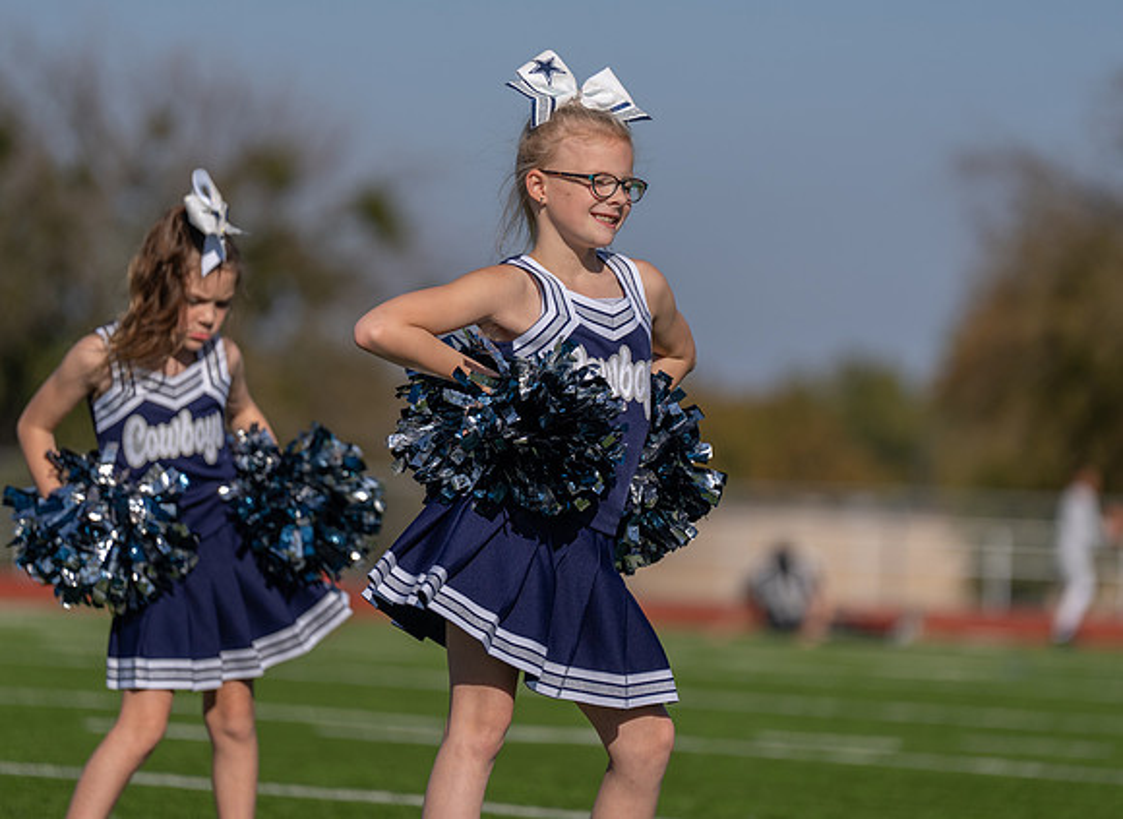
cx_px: 599
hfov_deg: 7.7
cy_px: 322
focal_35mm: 261
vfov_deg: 5.6
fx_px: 8373
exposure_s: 1/4000
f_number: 2.8
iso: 100
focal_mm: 200
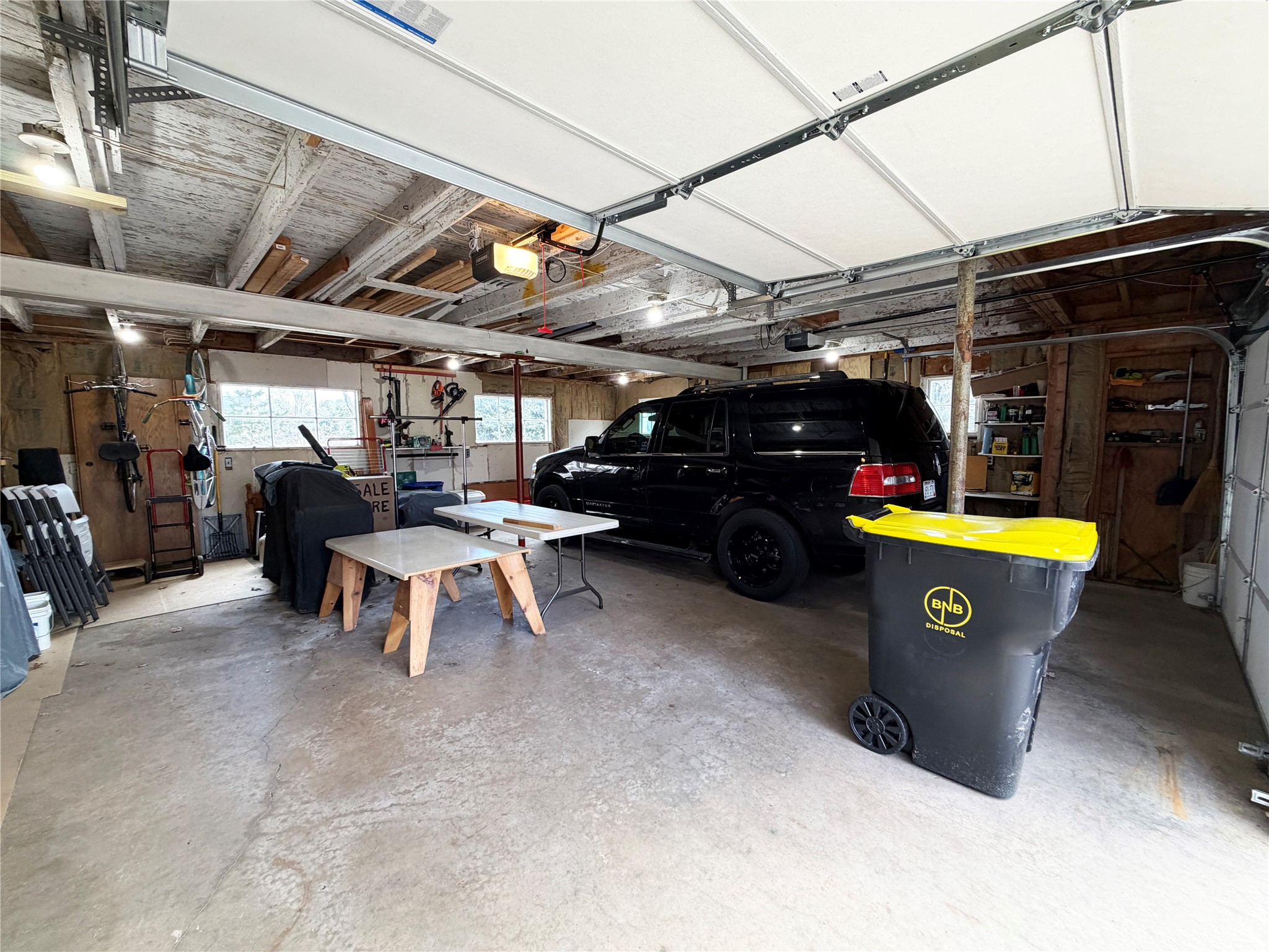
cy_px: 476
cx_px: 634
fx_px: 513
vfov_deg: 85.7
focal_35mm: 14
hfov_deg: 102.1
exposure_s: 1/120
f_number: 2.2
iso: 250
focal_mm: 2.22
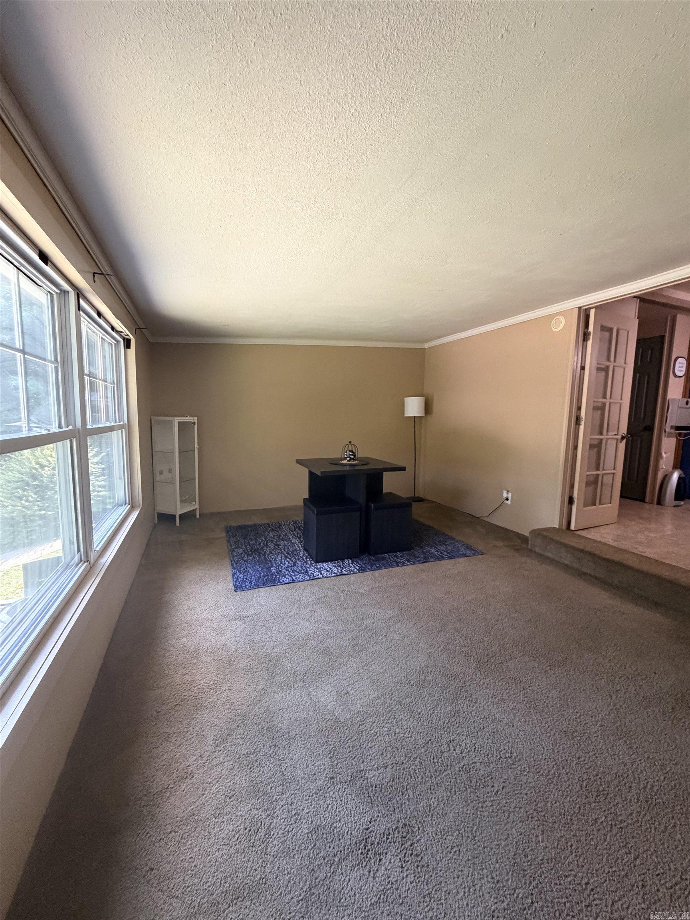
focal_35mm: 14
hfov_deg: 85.7
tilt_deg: -6.7
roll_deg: -1.2
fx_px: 372
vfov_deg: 102.1
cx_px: 345
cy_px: 460
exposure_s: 1/60
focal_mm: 2.22
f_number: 2.2
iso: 400
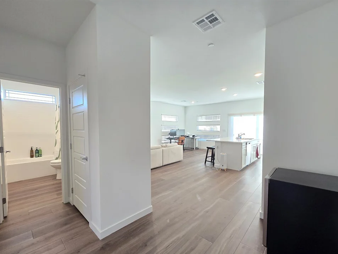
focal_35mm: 14
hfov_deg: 101.9
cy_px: 136
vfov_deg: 85.5
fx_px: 137
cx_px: 159
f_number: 2.2
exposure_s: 1/60
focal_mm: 2.2
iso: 200
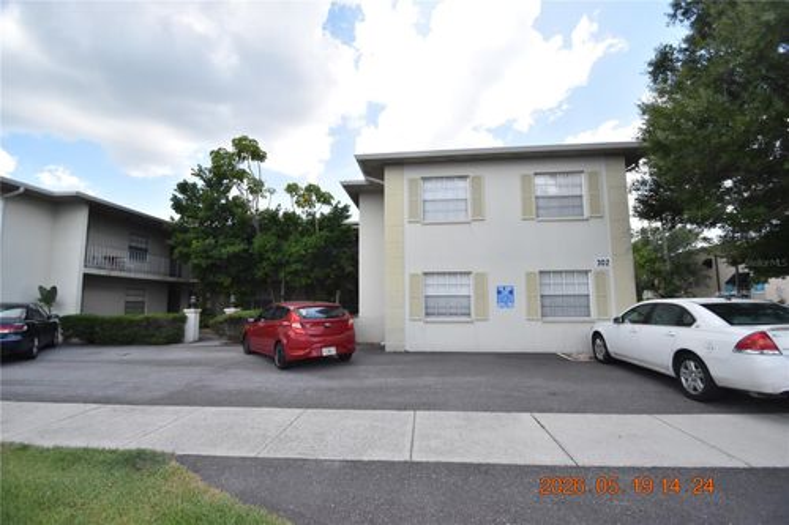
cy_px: 262
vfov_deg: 77.3
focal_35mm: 15
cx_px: 394
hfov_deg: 100.4
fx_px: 329
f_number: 3.5
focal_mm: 10
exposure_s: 1/4000
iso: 800
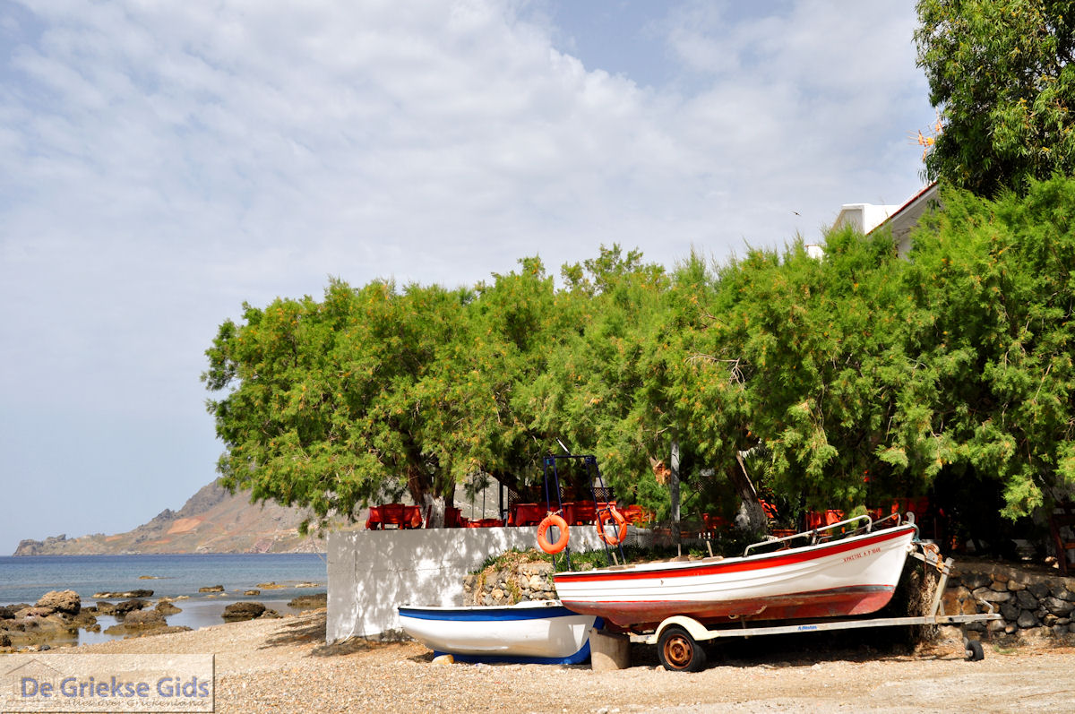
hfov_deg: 37.9
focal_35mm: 52
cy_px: 357
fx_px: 1566
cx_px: 538
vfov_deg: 25.7
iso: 200
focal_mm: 35
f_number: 10
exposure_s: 1/400
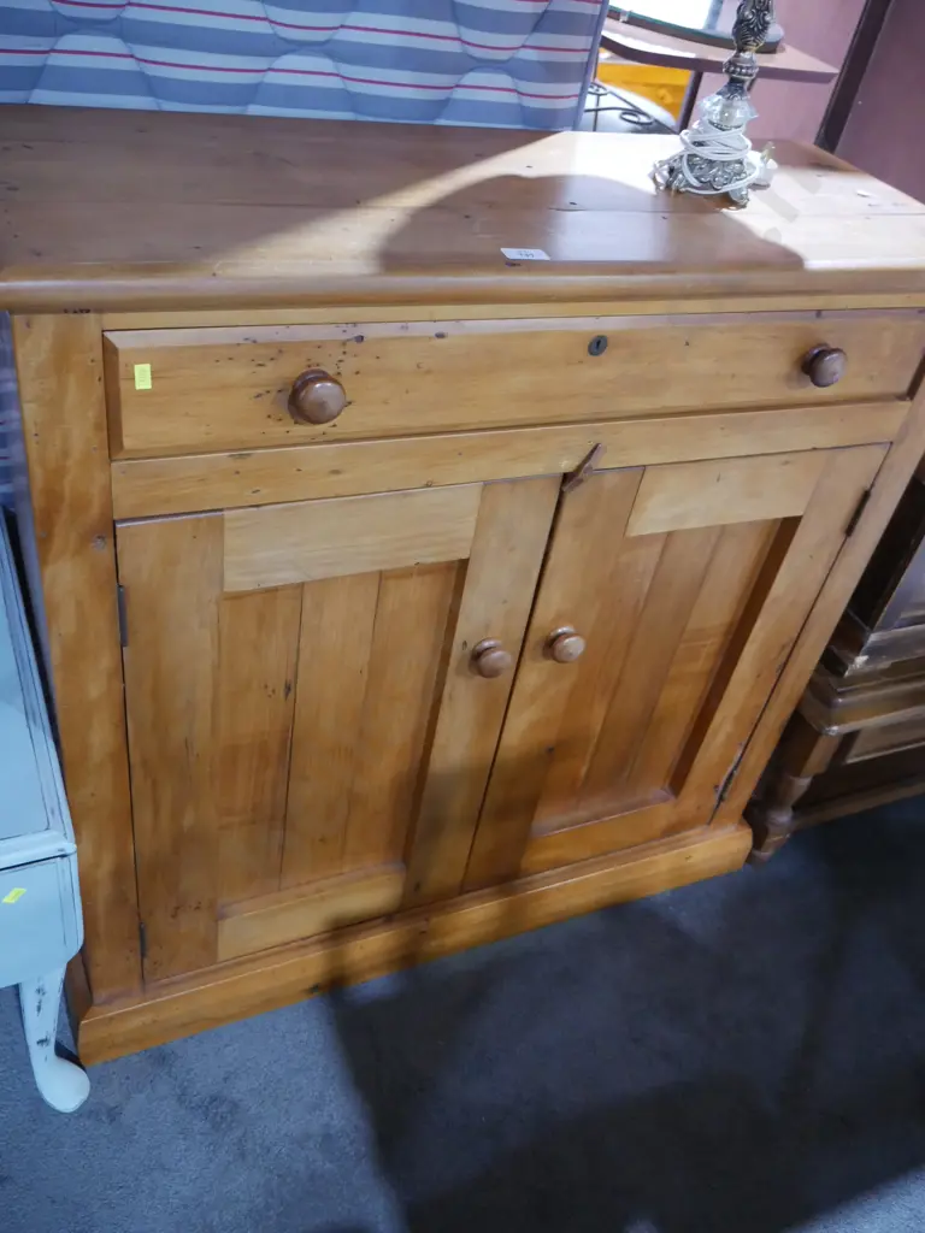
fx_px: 998
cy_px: 616
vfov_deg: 63.4
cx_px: 462
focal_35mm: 28
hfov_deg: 49.7
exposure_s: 1/60
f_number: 3.5
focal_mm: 14
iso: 2500
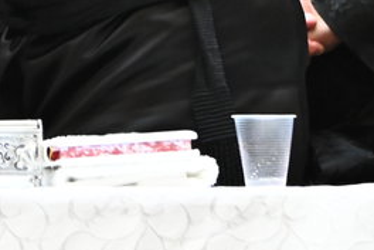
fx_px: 17597
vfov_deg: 0.8
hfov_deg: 1.2
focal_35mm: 1694
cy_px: -293
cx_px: -381
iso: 4000
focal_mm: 320
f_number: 5.6
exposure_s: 1/125
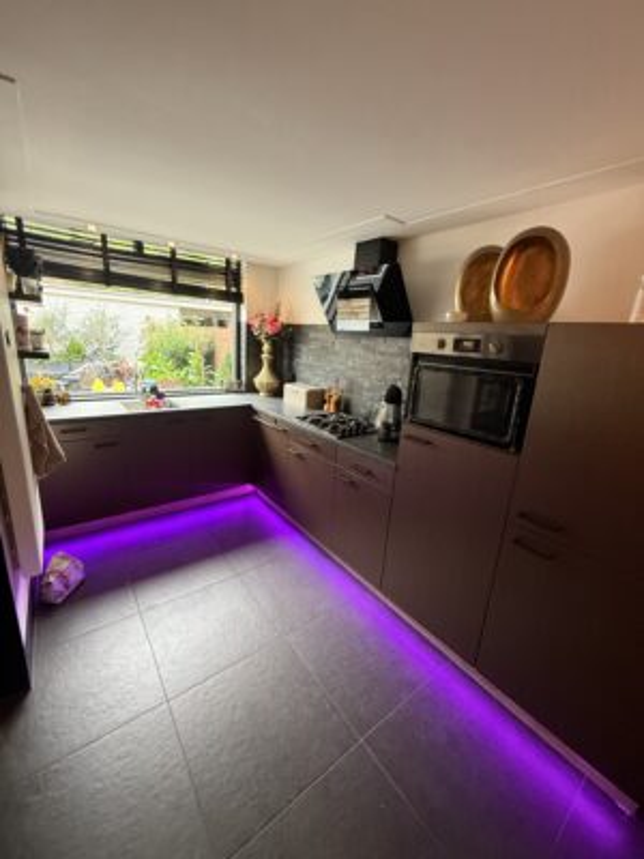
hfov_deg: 85.7
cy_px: 430
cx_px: 322
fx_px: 347
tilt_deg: -14.2
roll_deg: -4.1
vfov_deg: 102.1
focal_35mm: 14
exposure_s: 1/50
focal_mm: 2.22
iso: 400
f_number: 2.2
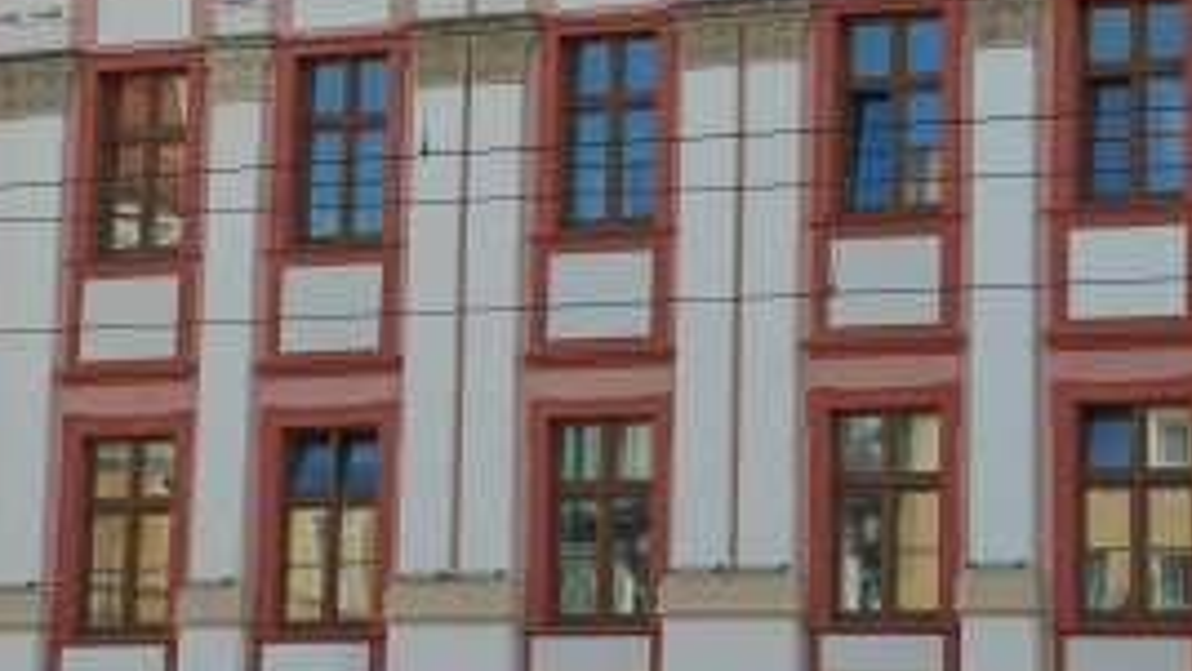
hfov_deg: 13.4
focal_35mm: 160
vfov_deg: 7.5
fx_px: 5059
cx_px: 511
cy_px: -82
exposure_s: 1/200
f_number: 7.1
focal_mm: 48
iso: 200
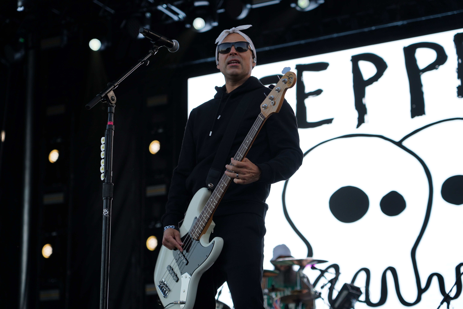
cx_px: 232
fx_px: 1093
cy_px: 154
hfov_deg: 23.9
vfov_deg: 16.1
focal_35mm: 85
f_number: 4.5
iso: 100
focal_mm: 85
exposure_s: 1/100
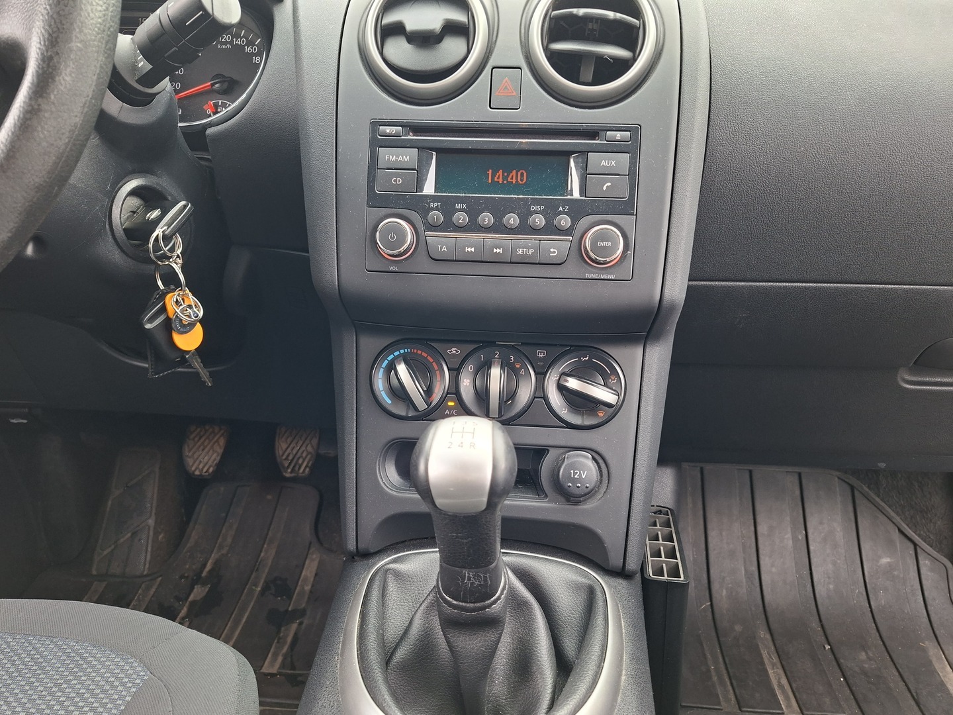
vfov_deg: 58.9
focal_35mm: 23
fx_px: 633
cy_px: 358
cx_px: 476
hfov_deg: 73.9
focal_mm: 5.54
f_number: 1.8
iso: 200
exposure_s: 1/100
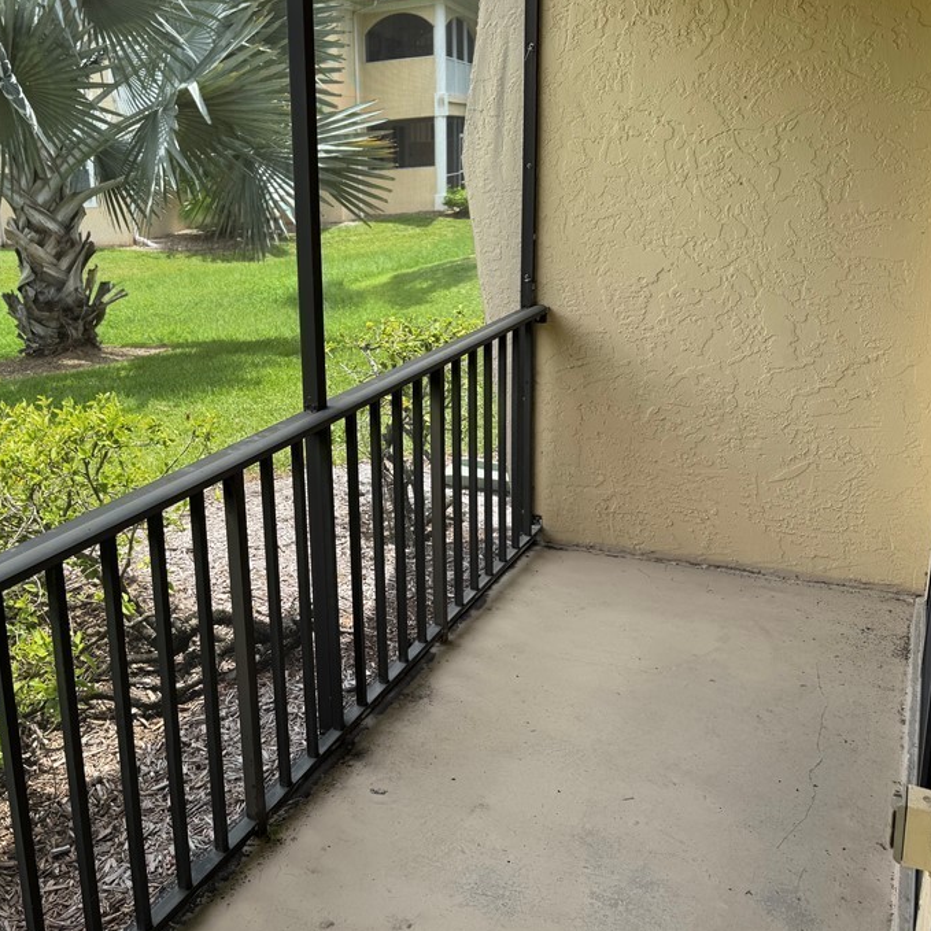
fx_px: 974
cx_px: 256
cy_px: 422
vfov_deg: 51.0
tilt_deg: -15.3
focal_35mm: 32
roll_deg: +4.0
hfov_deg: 49.5
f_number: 1.78
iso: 80
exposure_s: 1/1285
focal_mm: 6.76
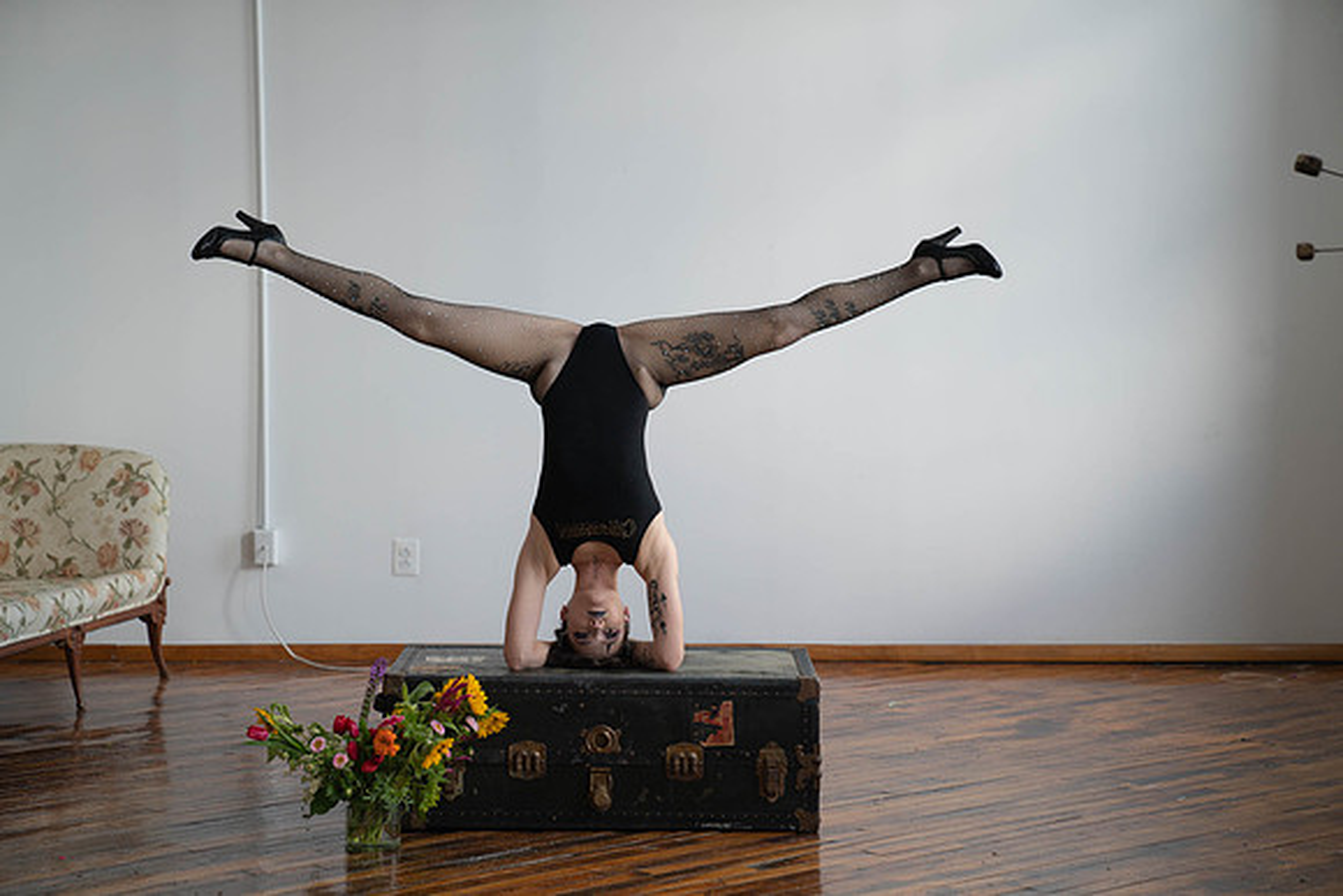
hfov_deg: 28.8
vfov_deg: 19.5
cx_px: 672
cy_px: 448
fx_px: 2612
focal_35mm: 70
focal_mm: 70
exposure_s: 1/160
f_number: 2.8
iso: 320
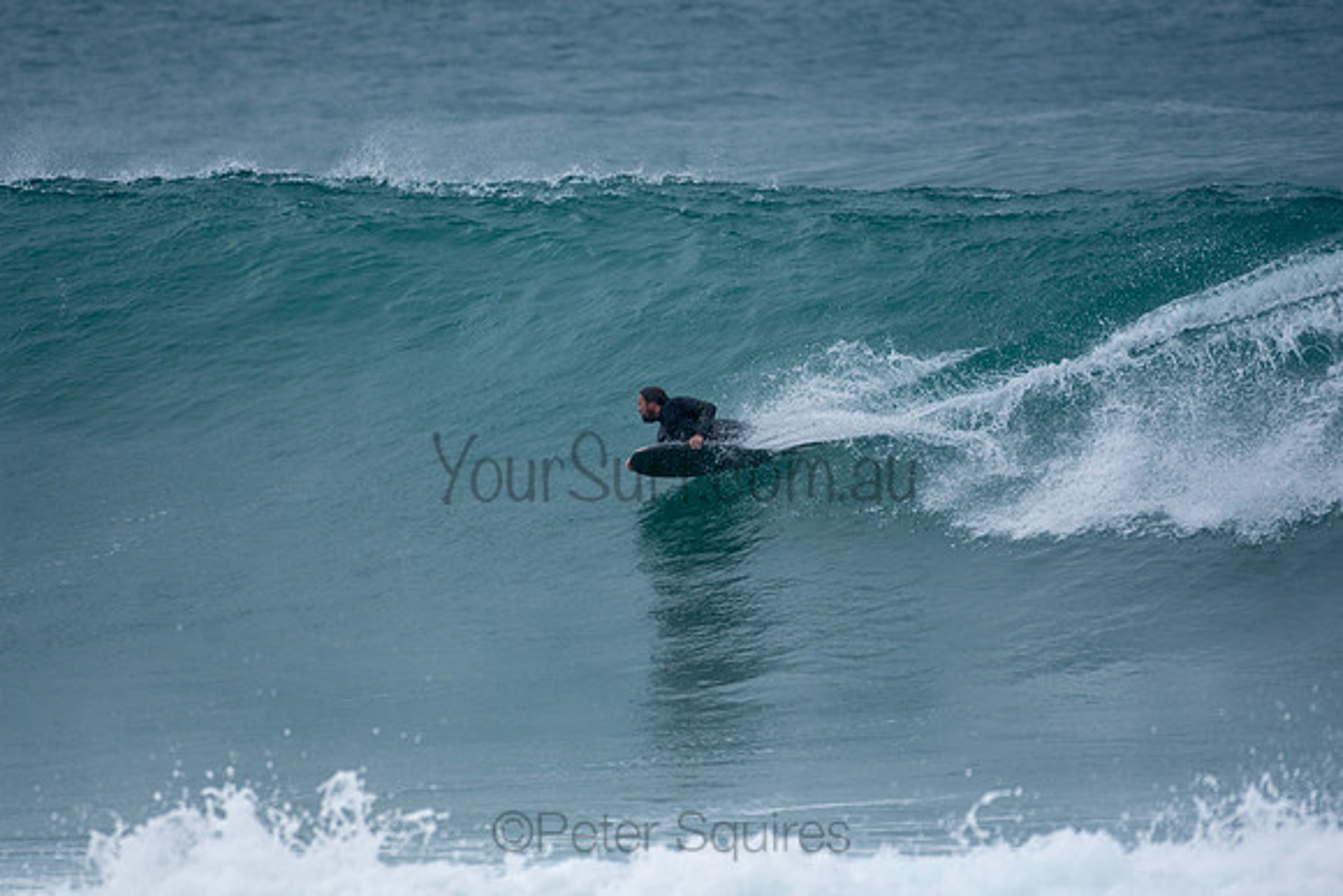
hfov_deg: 2.7
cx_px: 672
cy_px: 448
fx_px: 27984
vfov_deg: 1.8
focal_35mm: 750
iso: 320
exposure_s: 1/1250
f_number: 5.6
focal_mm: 500
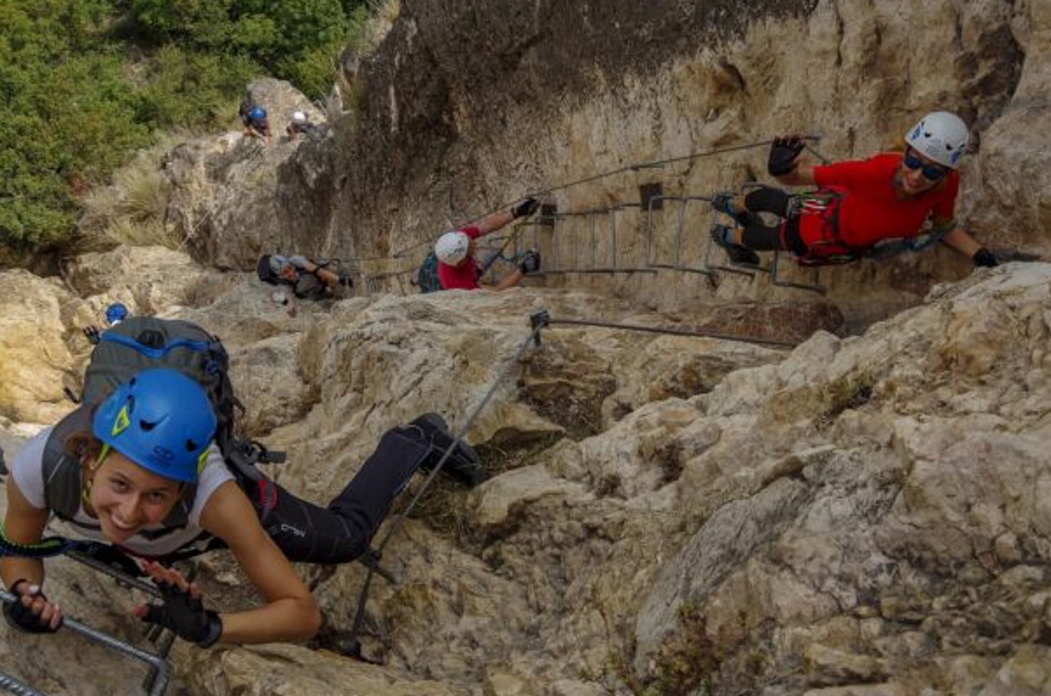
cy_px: 300
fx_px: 1311
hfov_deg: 43.7
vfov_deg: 29.7
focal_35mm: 45
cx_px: 538
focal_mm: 24
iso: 200
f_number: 6.3
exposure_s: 1/500
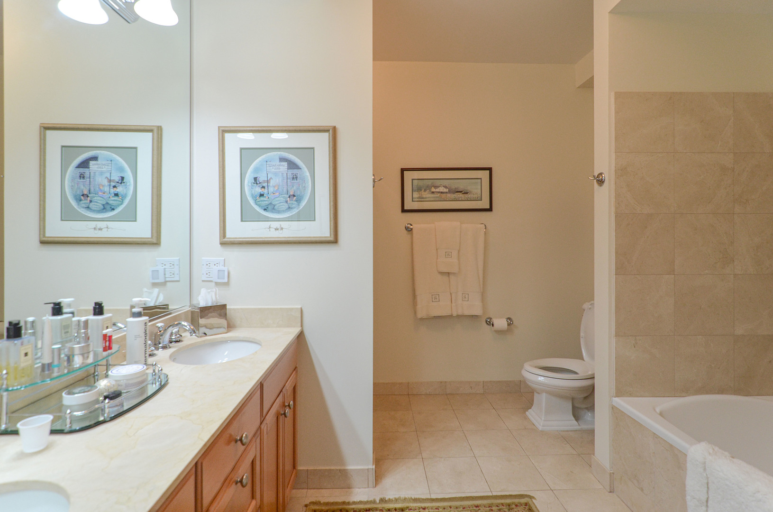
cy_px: 256
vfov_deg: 71.8
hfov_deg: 95.1
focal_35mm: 16
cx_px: 386
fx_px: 354
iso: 450
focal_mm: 11
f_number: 4
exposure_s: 1/60
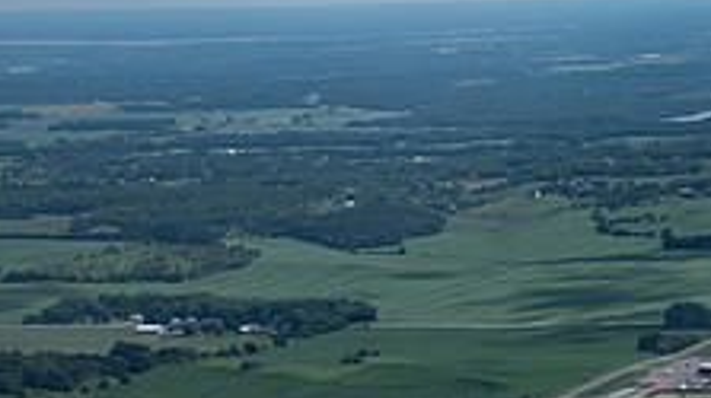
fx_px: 3617
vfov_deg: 6.3
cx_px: 976
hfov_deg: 10.9
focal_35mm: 192
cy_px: 313
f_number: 9
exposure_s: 1/2000
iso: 500
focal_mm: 56
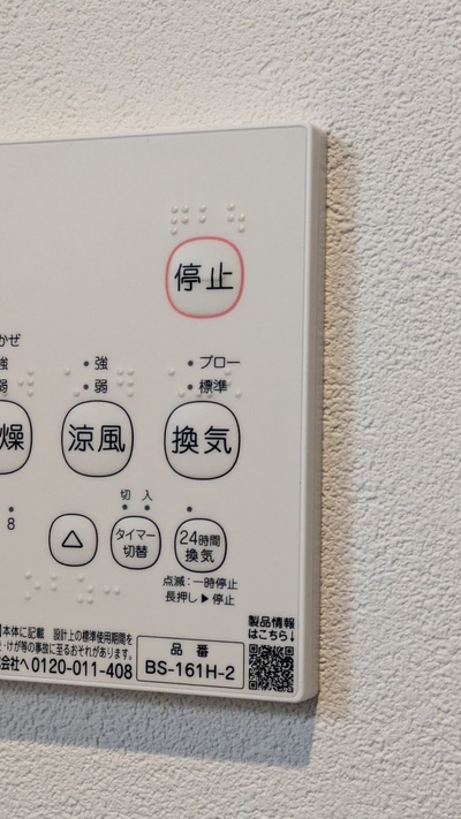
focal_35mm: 75
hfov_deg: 15.9
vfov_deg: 28.2
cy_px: 414
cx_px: 66
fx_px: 1630
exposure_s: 1/120
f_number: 1.89
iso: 424
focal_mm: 5.43
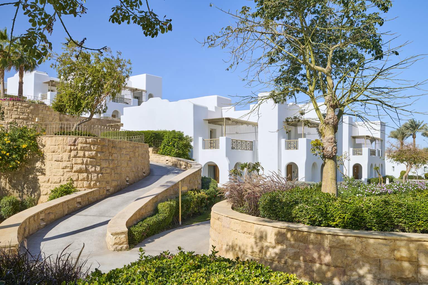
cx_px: 214
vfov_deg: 41.1
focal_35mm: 32
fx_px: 380
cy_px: 142
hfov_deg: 58.7
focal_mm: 32
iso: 100
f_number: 11
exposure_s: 1/50
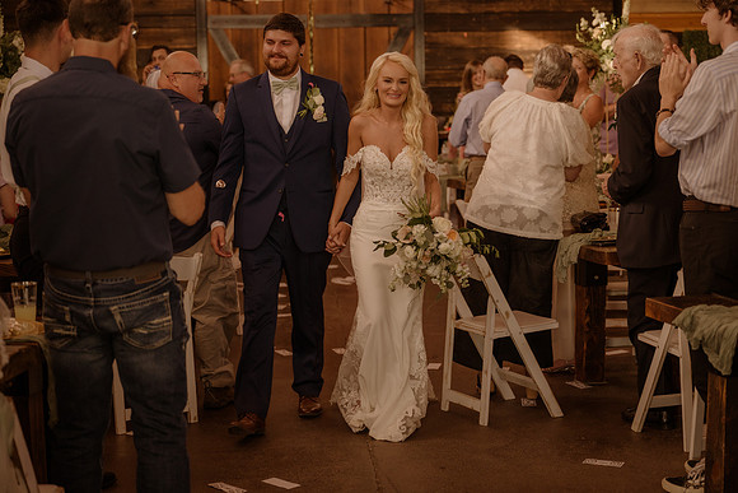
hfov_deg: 31.3
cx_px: 369
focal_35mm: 64
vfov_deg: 21.2
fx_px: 1316
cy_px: 246
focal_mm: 61
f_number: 2.8
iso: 1000
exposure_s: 1/320
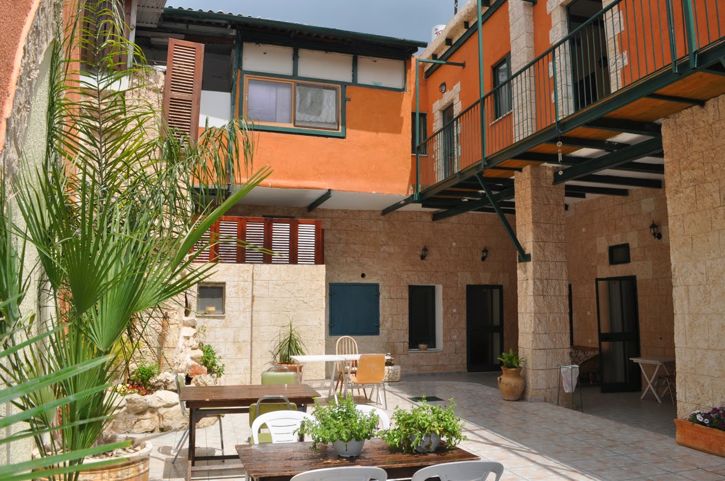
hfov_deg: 67.4
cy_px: 240
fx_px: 543
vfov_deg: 47.8
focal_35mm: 27
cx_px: 362
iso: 200
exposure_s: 1/200
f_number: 13
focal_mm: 18
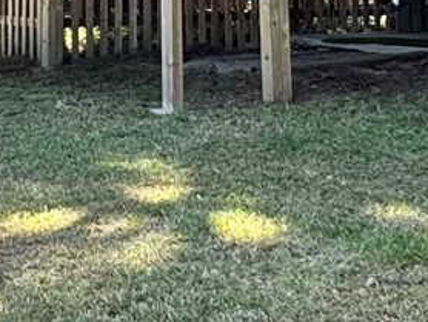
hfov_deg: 19.0
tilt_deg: +10.0
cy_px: -268
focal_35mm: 103
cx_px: 137
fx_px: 1275
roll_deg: +0.2
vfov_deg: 13.0
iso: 40
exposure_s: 1/217
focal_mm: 2.22
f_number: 2.2
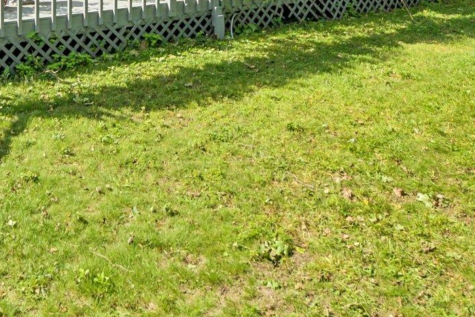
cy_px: -135
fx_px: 541
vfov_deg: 25.9
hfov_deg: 45.0
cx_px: 94
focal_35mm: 41
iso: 400
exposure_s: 1/640
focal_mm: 14
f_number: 8
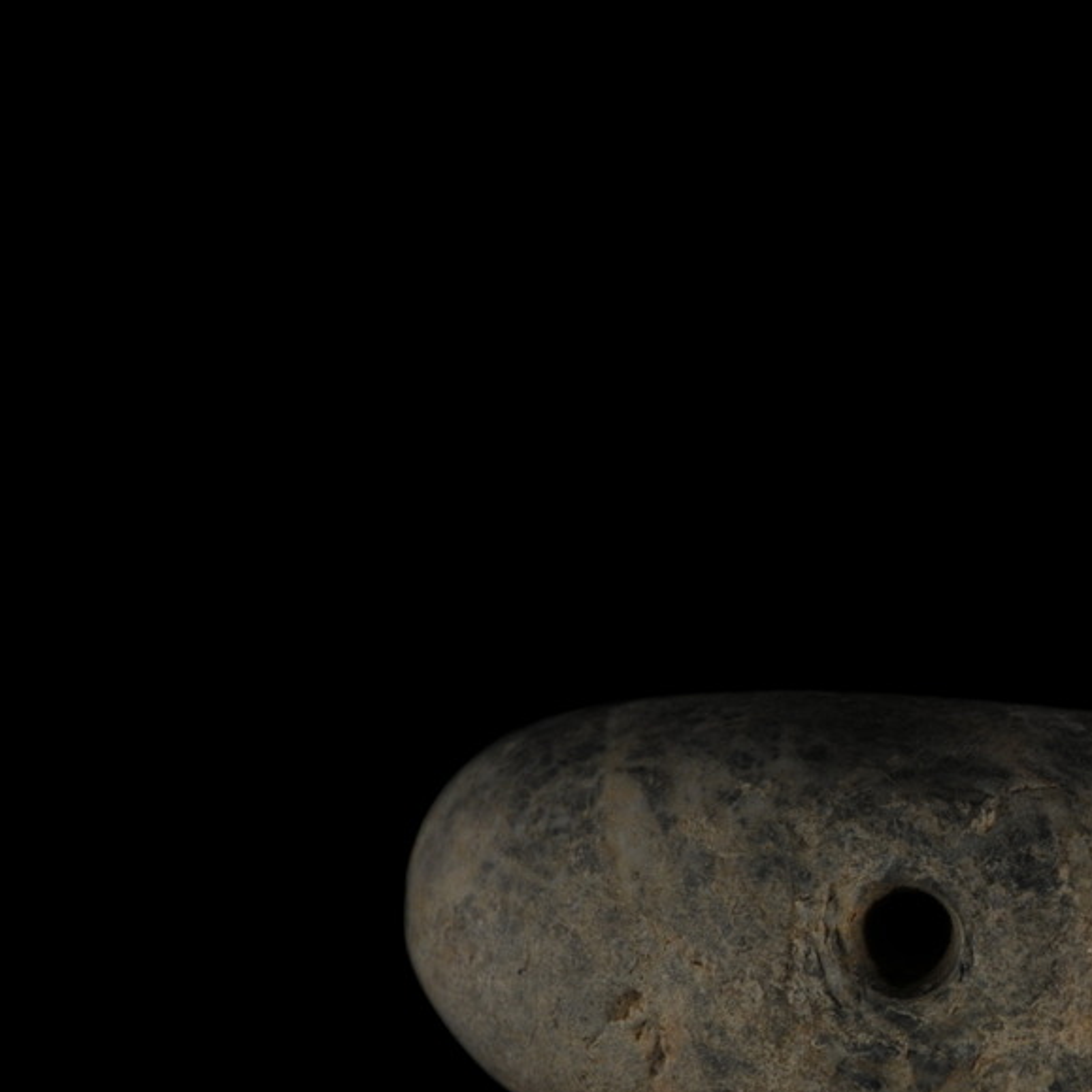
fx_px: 7780
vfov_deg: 8.0
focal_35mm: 218
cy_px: 855
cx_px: 1037
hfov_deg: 8.0
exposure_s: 1/200
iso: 200
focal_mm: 62
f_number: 5.3
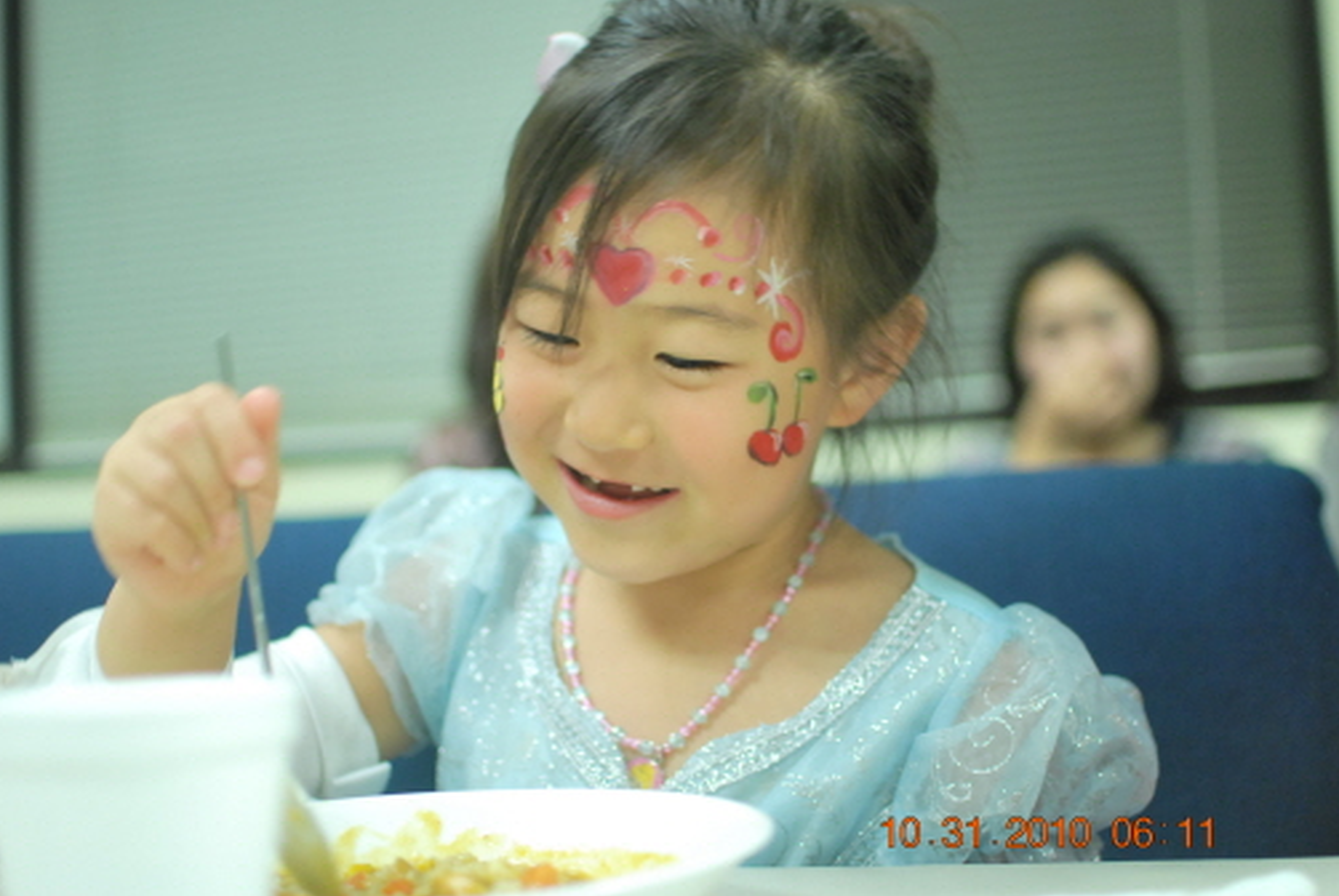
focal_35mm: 54
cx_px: 664
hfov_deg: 37.1
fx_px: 1993
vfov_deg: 25.3
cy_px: 445
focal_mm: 35
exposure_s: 1/60
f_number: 1.8
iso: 800
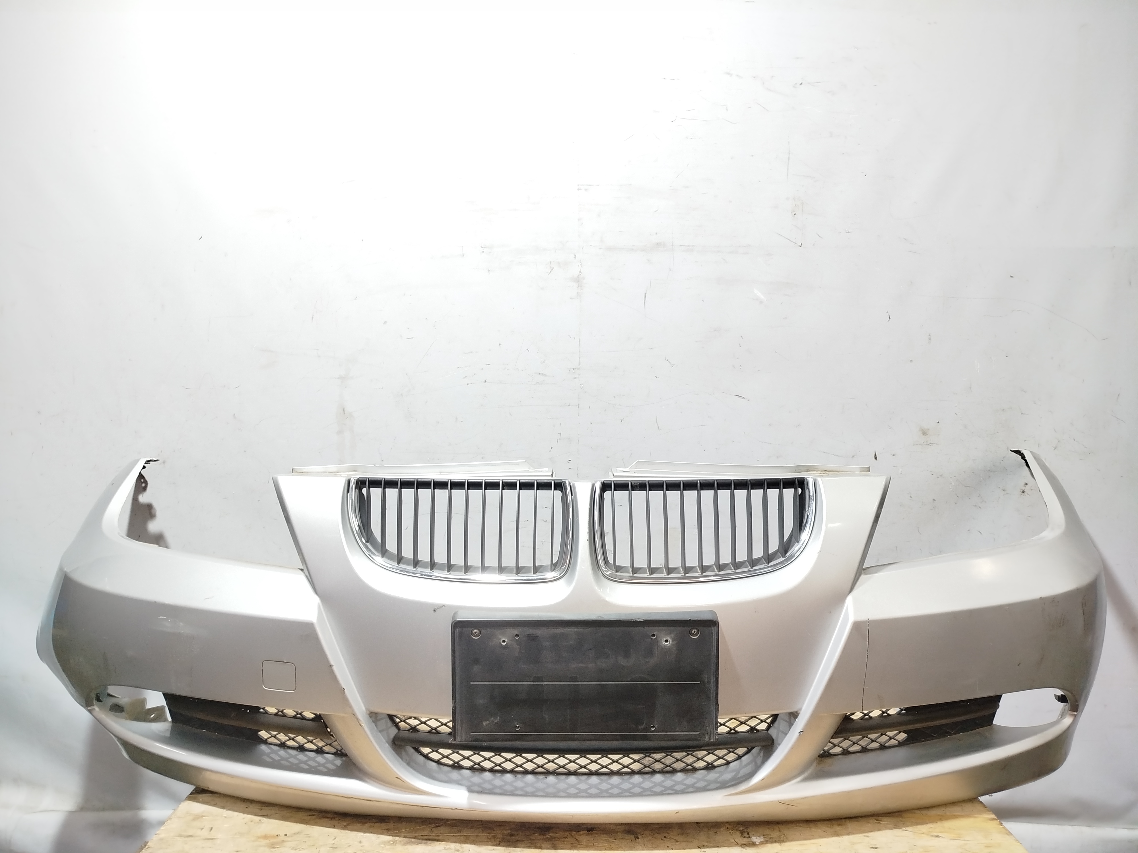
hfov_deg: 71.6
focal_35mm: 24
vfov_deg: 56.8
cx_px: 569
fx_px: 789
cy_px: 426
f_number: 1.7
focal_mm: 5.31
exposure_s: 1/33
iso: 160
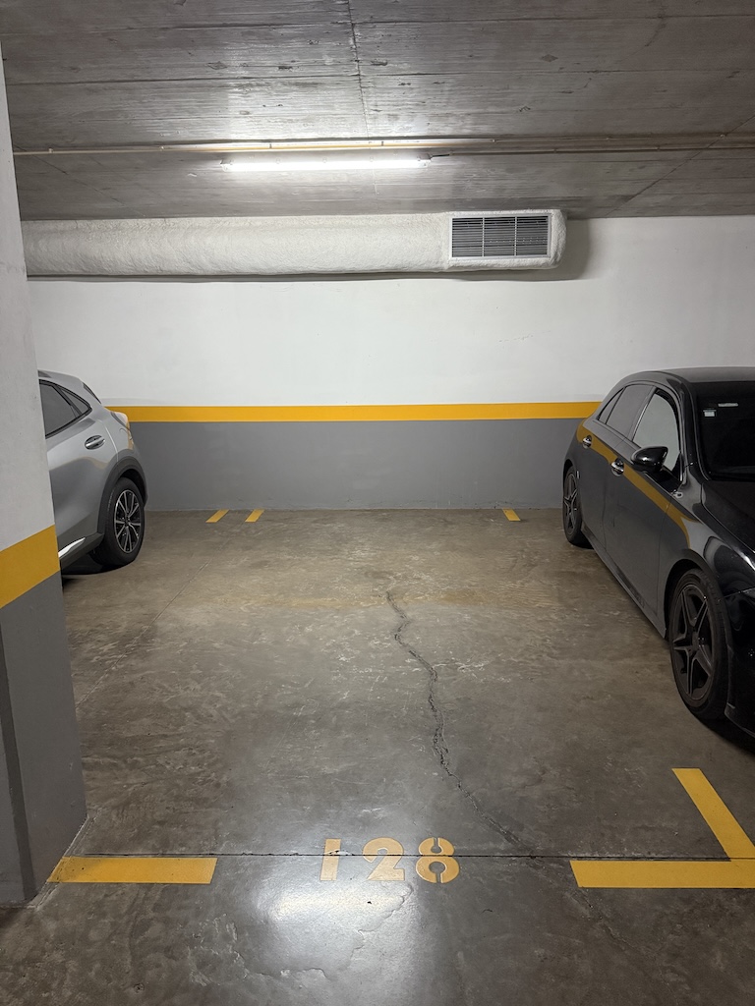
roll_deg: +0.6
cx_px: 378
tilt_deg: -10.5
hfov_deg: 56.8
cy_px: 503
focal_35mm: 24
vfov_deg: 71.6
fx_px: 698
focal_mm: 6.76
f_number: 1.78
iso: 640
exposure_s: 1/50
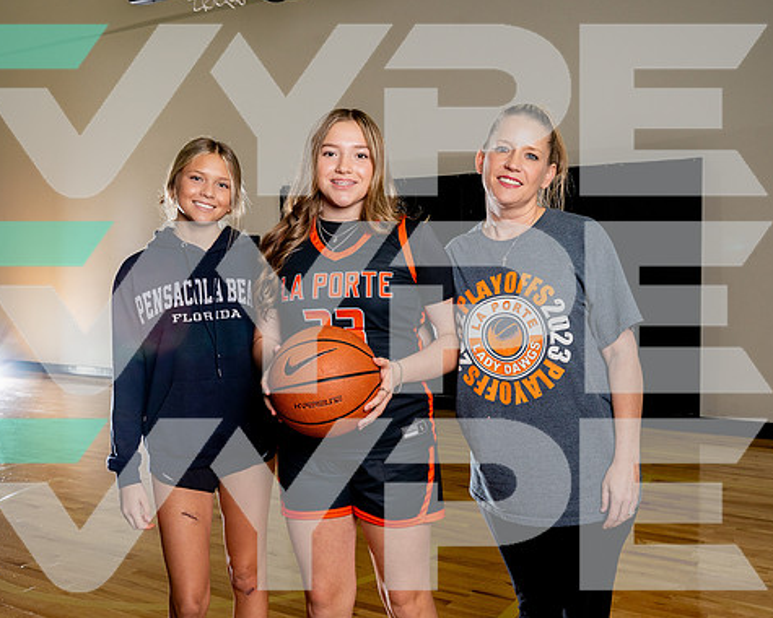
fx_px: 846
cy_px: 308
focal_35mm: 37
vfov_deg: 40.1
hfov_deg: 49.0
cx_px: 358
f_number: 7.1
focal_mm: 32.3
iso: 640
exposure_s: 1/200
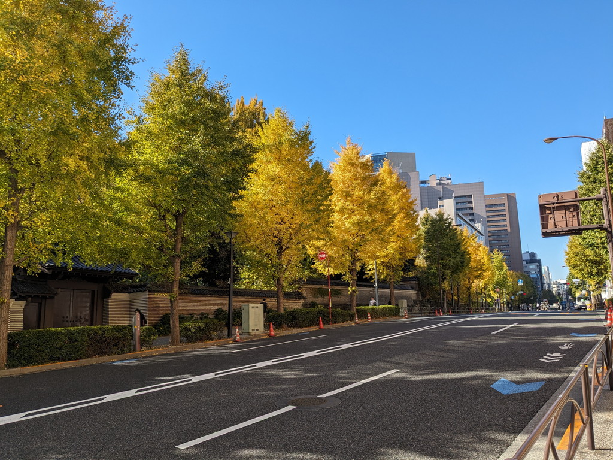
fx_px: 478
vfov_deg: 51.4
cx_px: 306
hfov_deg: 65.3
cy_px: 230
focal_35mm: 27
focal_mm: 4.38
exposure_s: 1/1669
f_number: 1.73
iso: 57
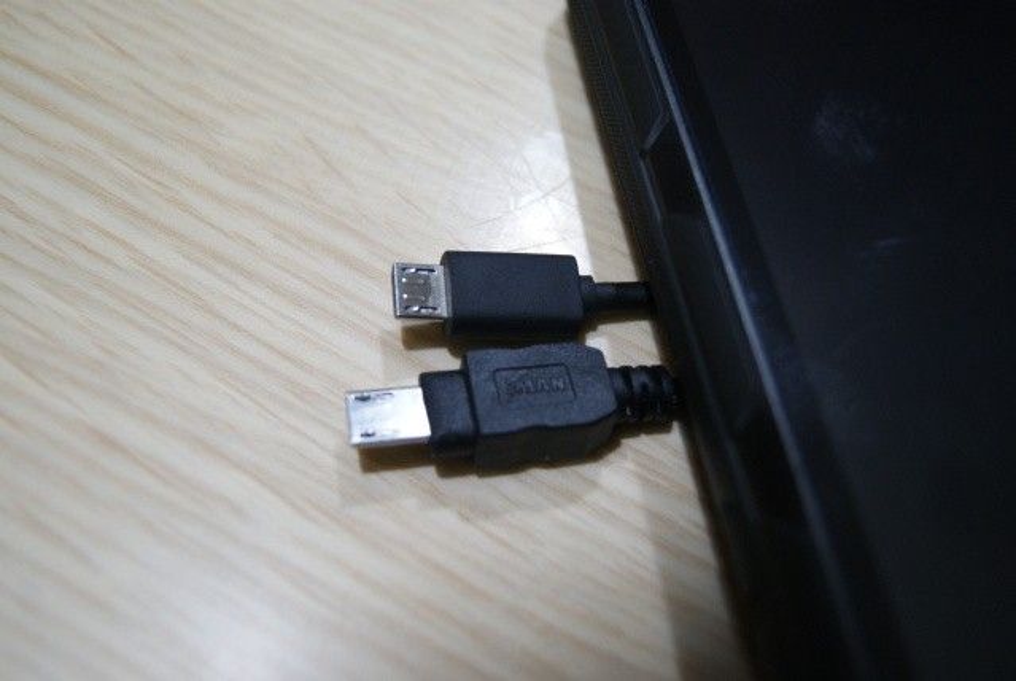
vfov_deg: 32.0
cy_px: 340
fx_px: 1187
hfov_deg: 46.3
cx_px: 508
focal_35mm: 42
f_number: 4.5
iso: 400
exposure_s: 1/8
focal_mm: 28
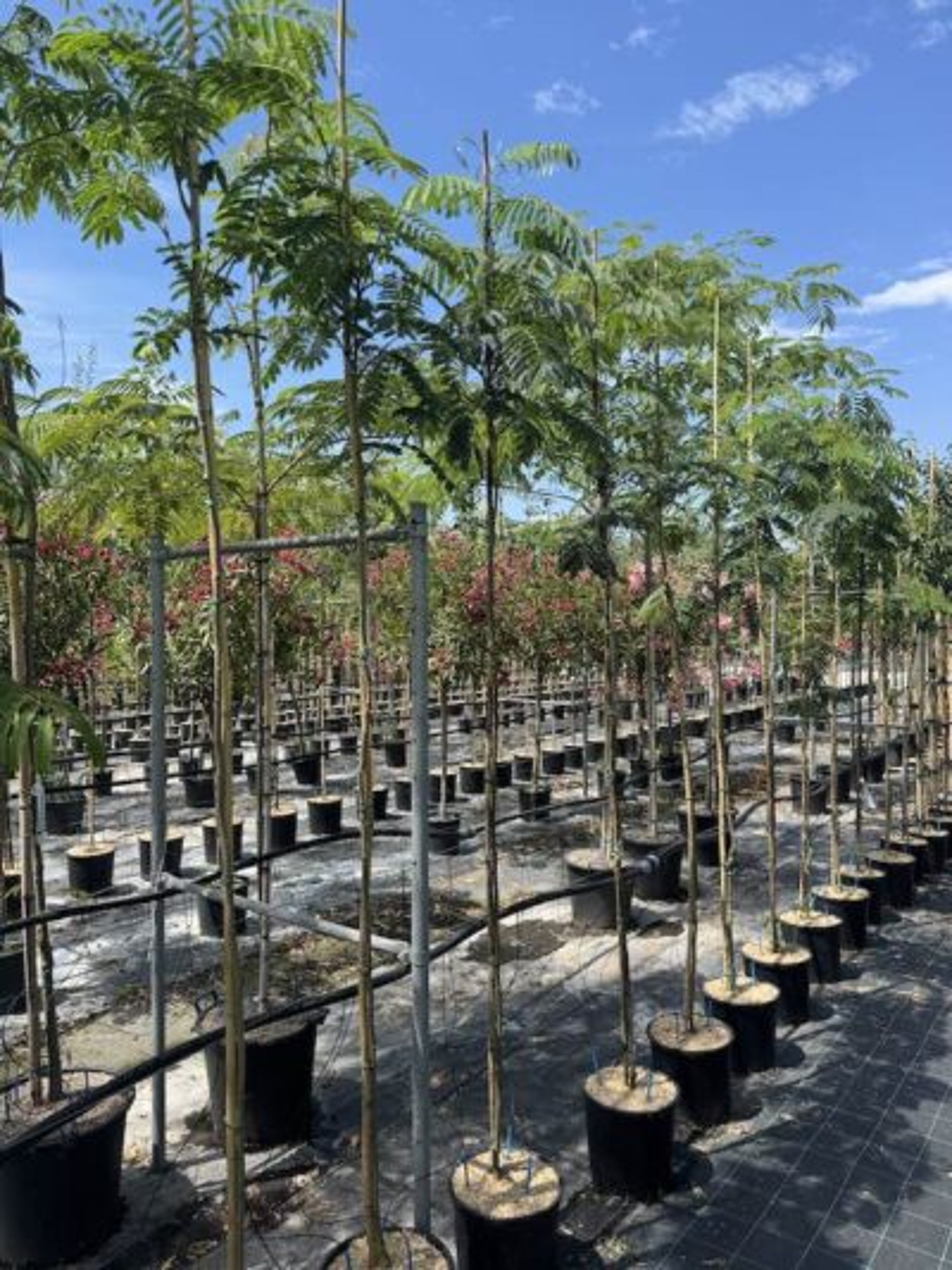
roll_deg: +1.5
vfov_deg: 71.6
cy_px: 635
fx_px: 880
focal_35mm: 24
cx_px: 476
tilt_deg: +0.4
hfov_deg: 56.8
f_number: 1.78
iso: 80
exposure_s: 1/2506
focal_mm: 6.76
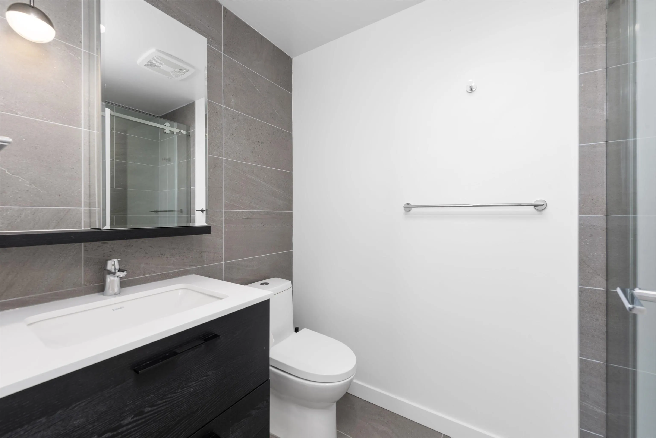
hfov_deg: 104.2
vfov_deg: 81.2
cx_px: 328
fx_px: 255
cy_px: 219
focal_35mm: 14
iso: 200
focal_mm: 14
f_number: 8
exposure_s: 1/6
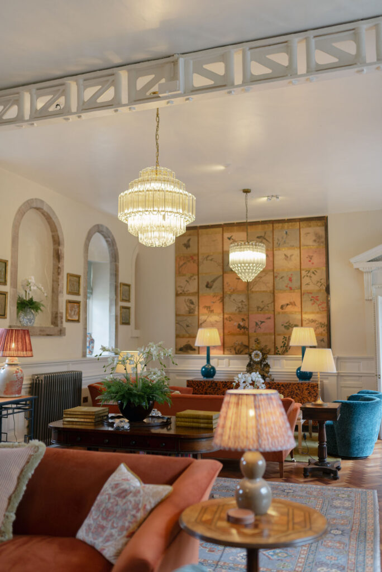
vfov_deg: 54.4
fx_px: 556
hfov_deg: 37.9
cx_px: 191
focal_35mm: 35
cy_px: 286
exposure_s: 1/160
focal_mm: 35
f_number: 1.4
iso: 100
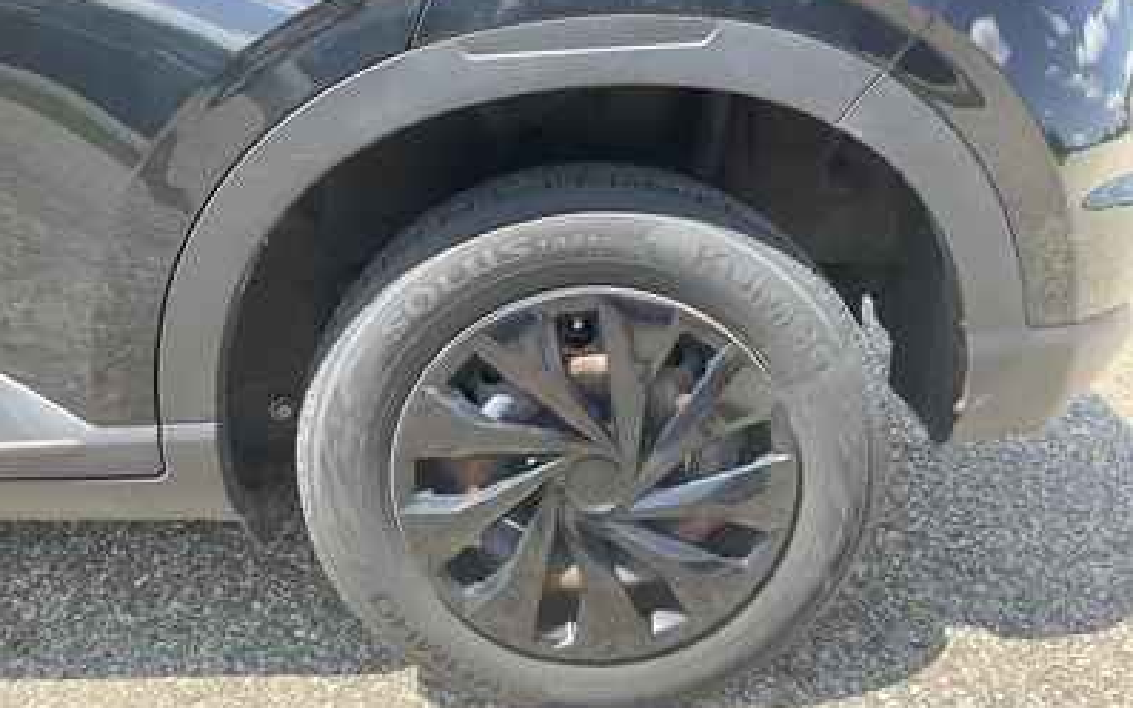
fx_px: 957
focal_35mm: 31
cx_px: 565
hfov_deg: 61.2
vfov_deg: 40.6
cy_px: 343
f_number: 1.8
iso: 25
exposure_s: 1/291
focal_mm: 3
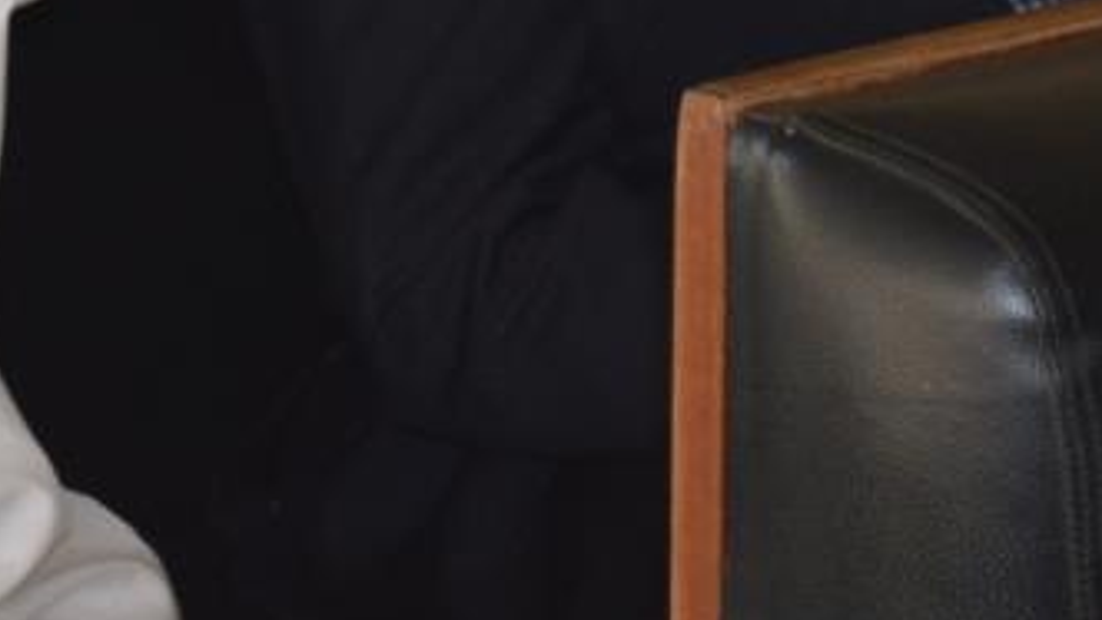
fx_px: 7793
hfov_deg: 8.0
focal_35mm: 267
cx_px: -451
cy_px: -492
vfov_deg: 4.5
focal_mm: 55
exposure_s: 1/60
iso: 1250
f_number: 5.6
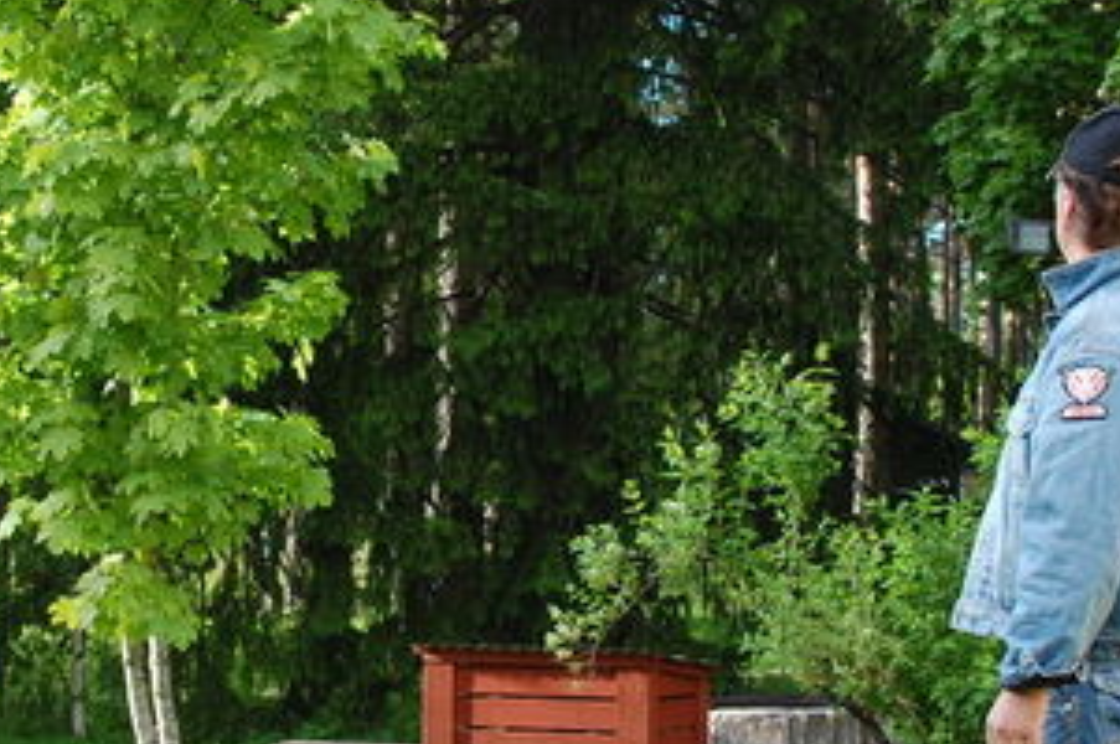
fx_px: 4330
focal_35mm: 139
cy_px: 426
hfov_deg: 14.7
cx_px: 307
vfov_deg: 9.8
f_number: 5.6
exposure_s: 1/125
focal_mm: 35
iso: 320
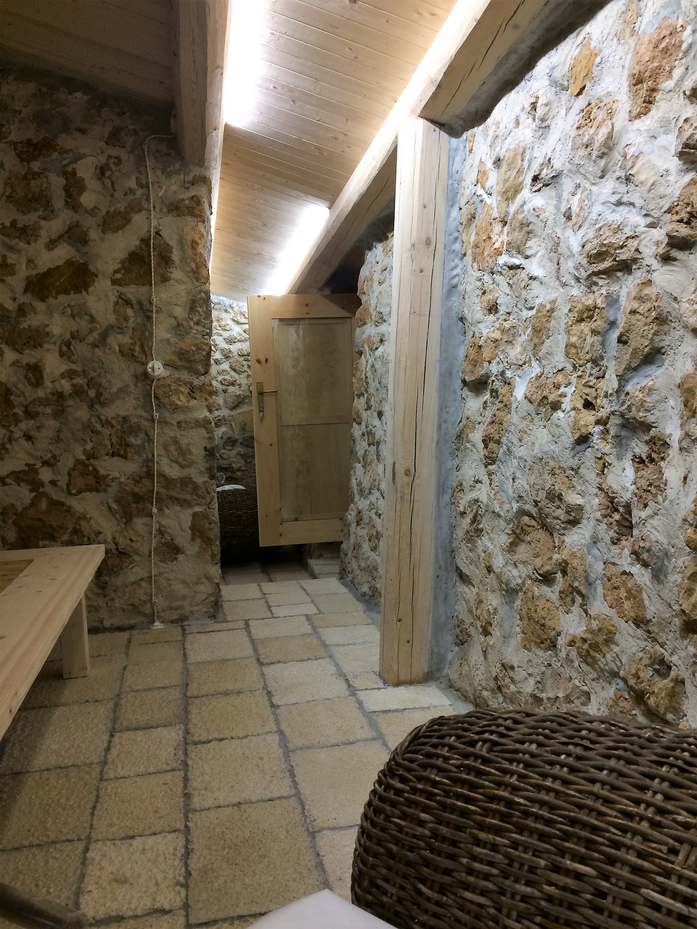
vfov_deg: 61.7
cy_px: 464
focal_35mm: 29
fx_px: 779
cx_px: 348
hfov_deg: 48.2
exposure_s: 1/33
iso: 125
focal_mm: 4.15
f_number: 2.2
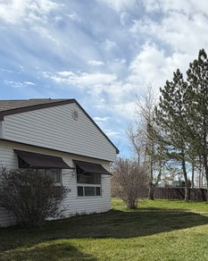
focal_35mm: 36
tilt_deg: -5.4
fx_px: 277
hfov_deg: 34.6
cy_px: 216
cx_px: 236
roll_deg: +1.8
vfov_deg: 47.0
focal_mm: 2.22
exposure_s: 1/985
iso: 20
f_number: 2.2
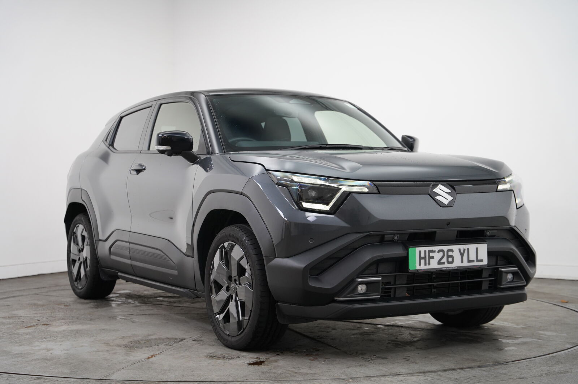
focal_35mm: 55
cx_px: 289
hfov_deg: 36.2
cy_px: 192
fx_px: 884
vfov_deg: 24.5
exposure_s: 1/160
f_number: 3.2
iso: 1600
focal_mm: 55.1
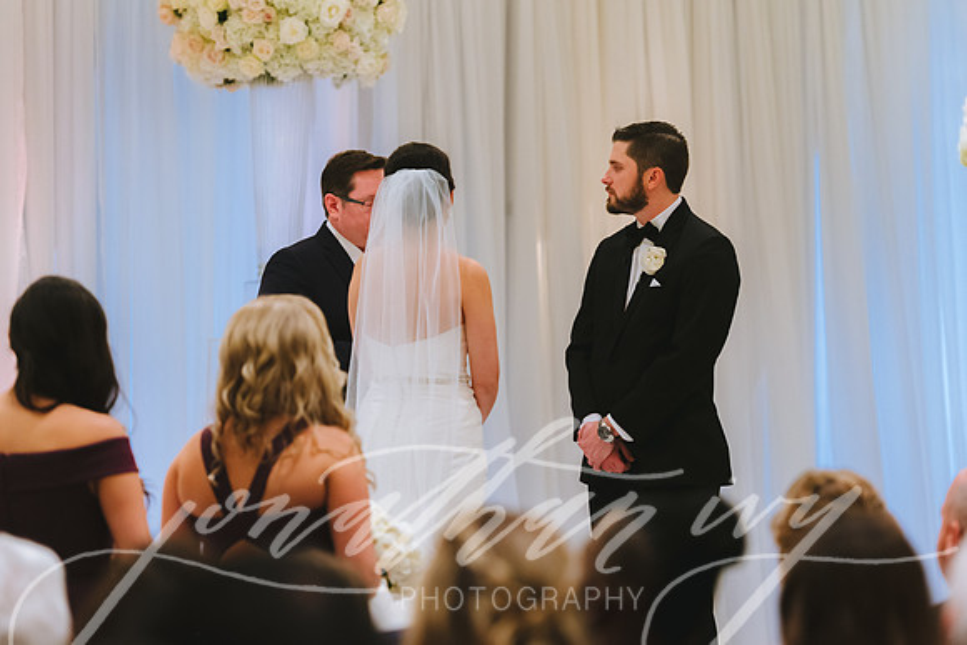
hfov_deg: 14.7
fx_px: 3745
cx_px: 484
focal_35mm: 139
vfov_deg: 9.8
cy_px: 322
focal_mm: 130
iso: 1600
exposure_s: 1/320
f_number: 2.8
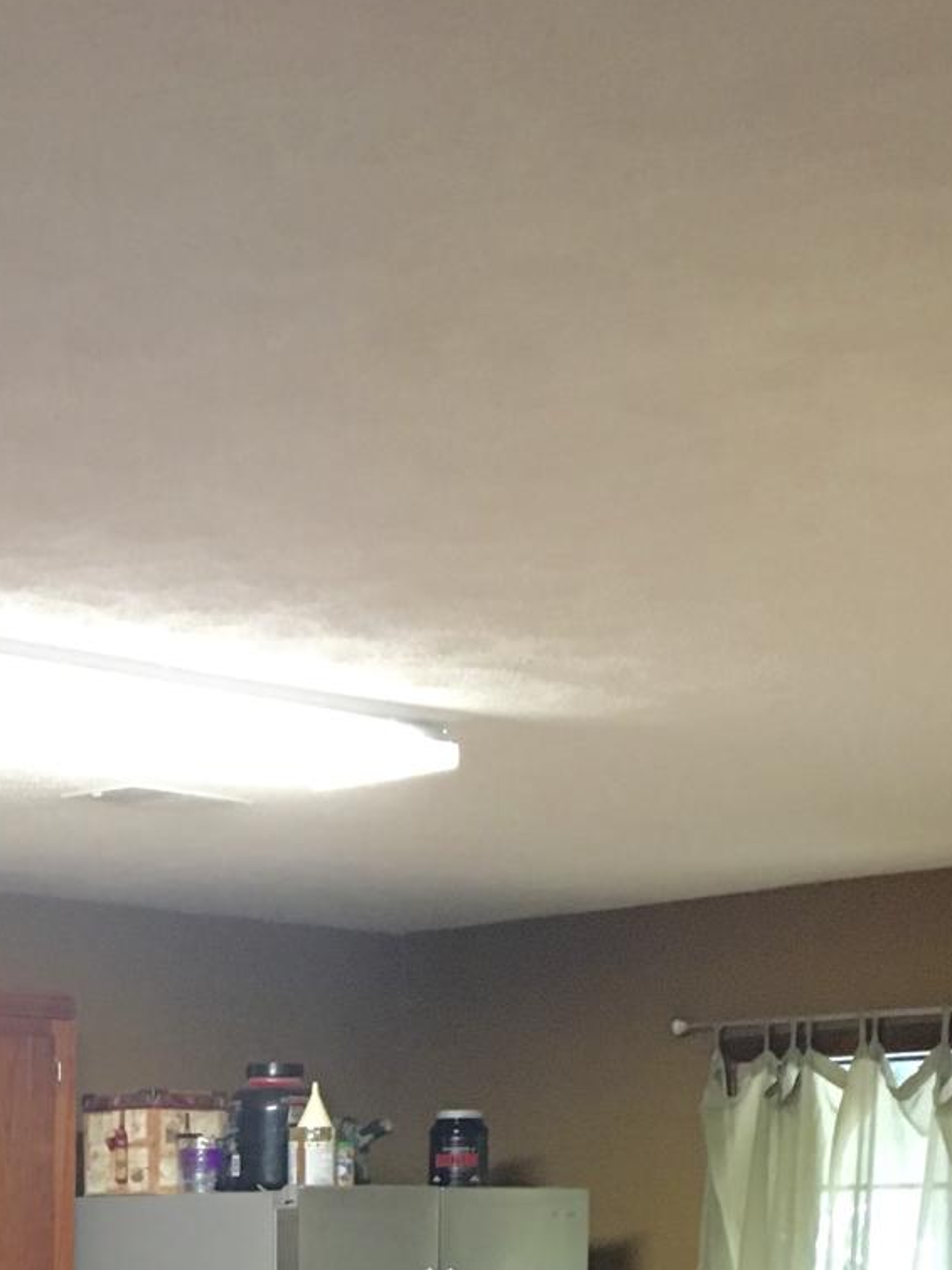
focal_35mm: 77
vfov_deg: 22.7
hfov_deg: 18.7
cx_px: 30
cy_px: 1639
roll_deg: -0.1
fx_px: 2823
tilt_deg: -6.3
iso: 200
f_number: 2.2
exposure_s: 1/17
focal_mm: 4.15
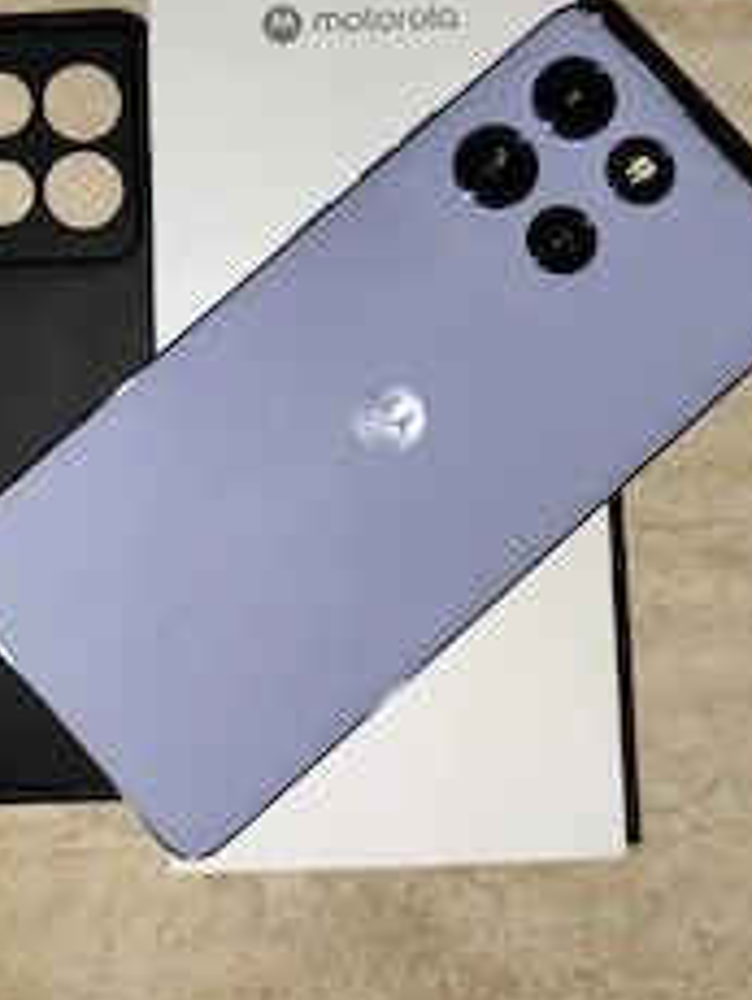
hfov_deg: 35.7
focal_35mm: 40
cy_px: 291
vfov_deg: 45.6
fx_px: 1156
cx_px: 252
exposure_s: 1/100
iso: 400
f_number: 1.65
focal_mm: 6.19
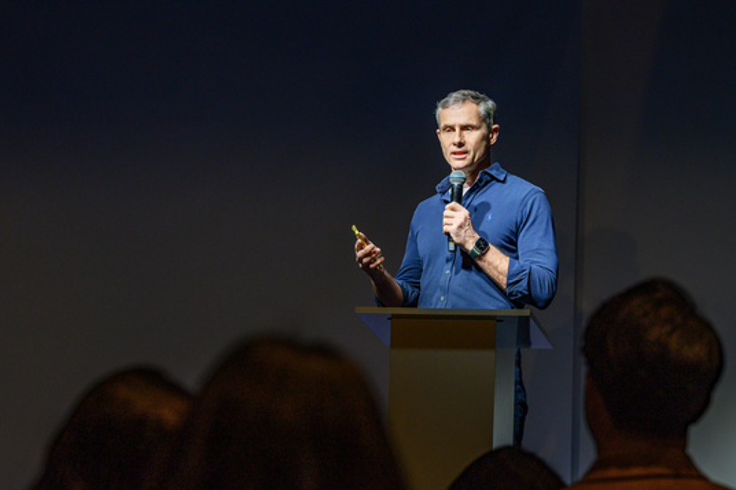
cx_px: 361
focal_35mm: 141
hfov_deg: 14.6
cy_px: 245
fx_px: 2882
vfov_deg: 9.7
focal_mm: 135
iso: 640
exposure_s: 1/200
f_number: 7.1
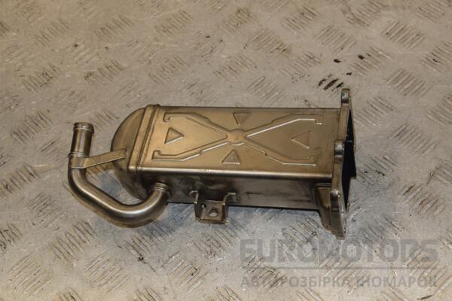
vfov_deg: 20.2
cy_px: 150
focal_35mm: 68
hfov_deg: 29.9
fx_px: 847
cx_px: 226
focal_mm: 45
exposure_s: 1/200
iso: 800
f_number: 9
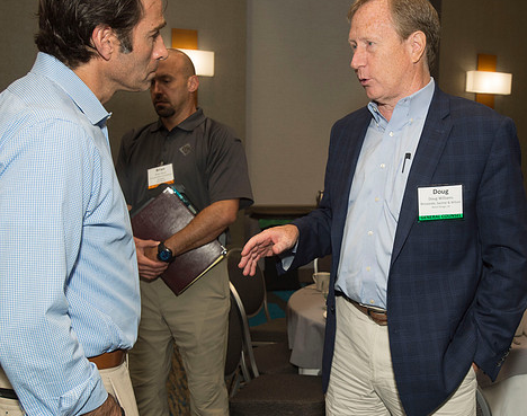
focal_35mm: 45
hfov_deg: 40.8
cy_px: 227
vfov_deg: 33.1
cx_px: 352
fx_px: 698
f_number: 5.6
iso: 1250
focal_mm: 32
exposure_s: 1/250
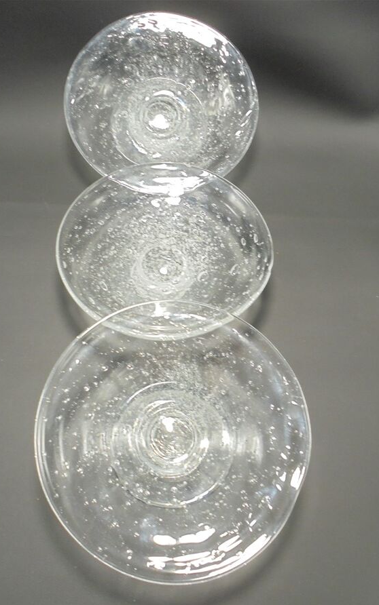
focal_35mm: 31
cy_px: 305
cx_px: 165
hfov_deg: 40.5
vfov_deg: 61.2
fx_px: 512
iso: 250
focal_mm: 5.3
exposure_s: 1/30
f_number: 3.7
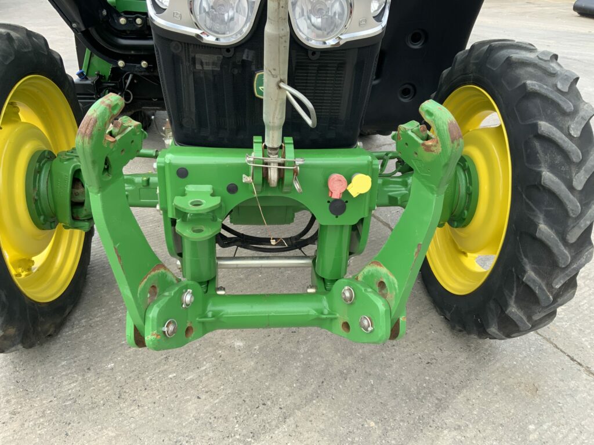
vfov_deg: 48.2
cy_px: 222
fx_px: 498
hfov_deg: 61.7
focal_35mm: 29
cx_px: 297
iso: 16
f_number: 1.8
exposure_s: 1/237
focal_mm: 3
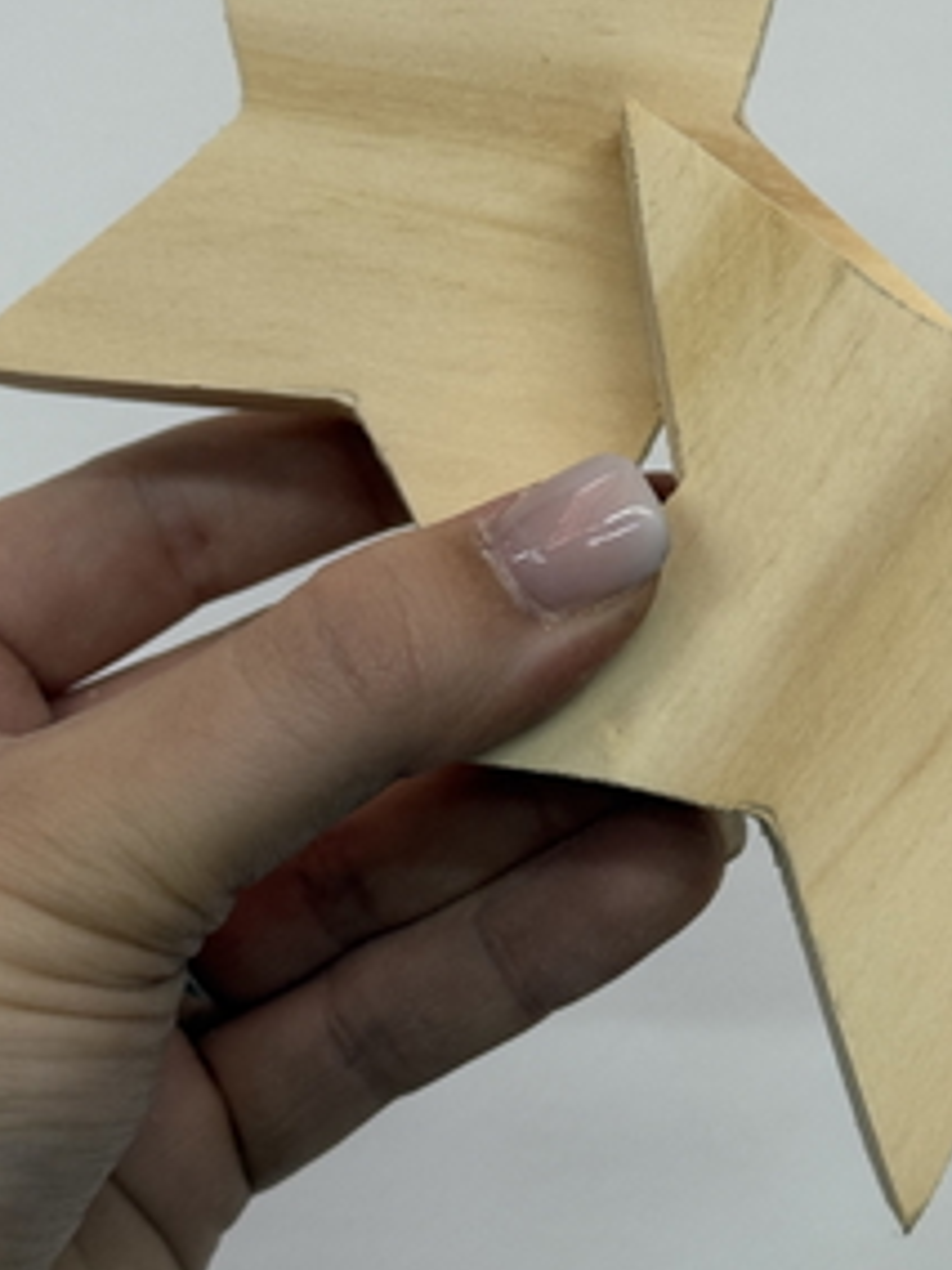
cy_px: 432
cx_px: 764
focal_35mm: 90
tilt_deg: -5.2
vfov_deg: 21.7
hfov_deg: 16.3
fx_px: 3300
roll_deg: +0.0
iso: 64
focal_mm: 6.76
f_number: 1.78
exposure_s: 1/50
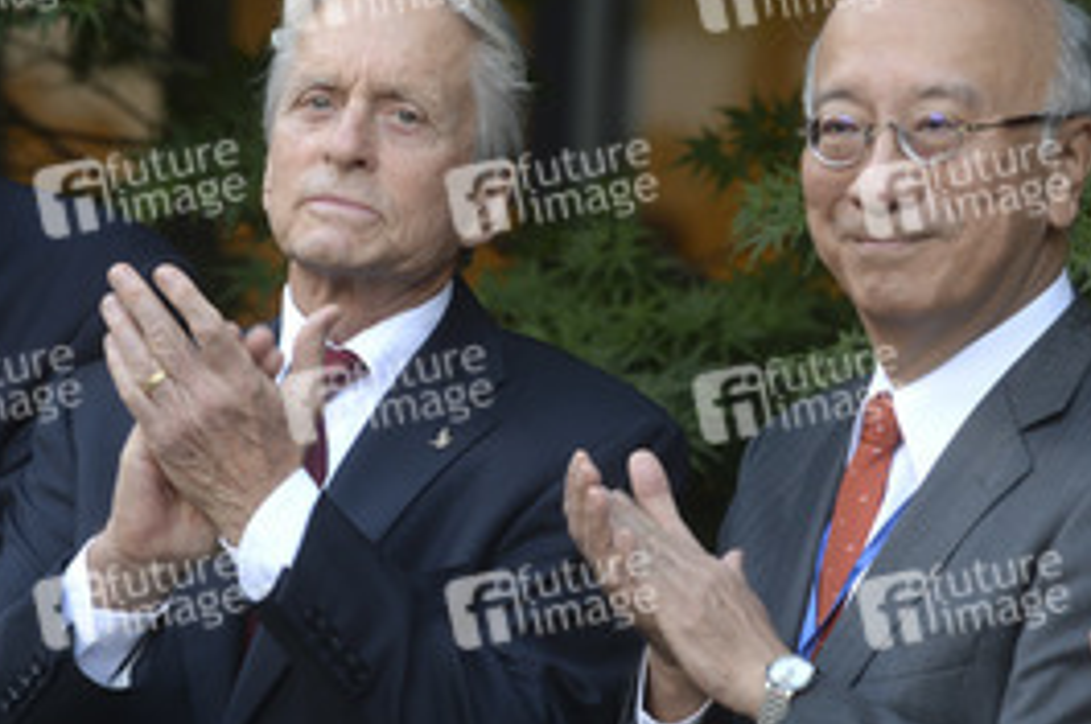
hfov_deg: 7.6
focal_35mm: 272
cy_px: 498
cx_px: 441
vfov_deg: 5.0
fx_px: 8233
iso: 800
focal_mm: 160
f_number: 4.5
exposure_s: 1/400
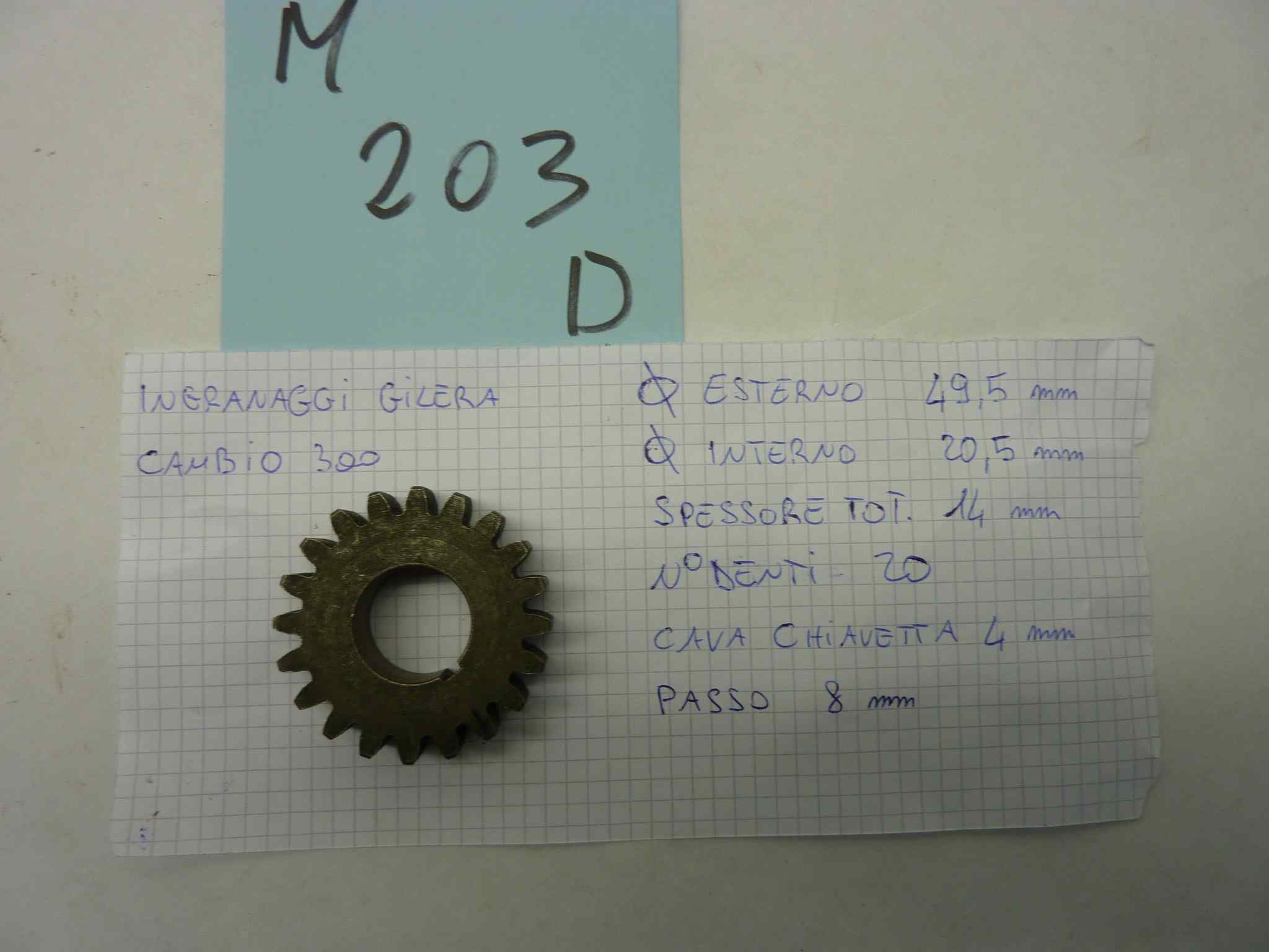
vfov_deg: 54.9
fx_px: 916
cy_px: 476
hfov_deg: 69.4
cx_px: 634
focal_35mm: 25
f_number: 3.3
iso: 80
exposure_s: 1/40
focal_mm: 4.1
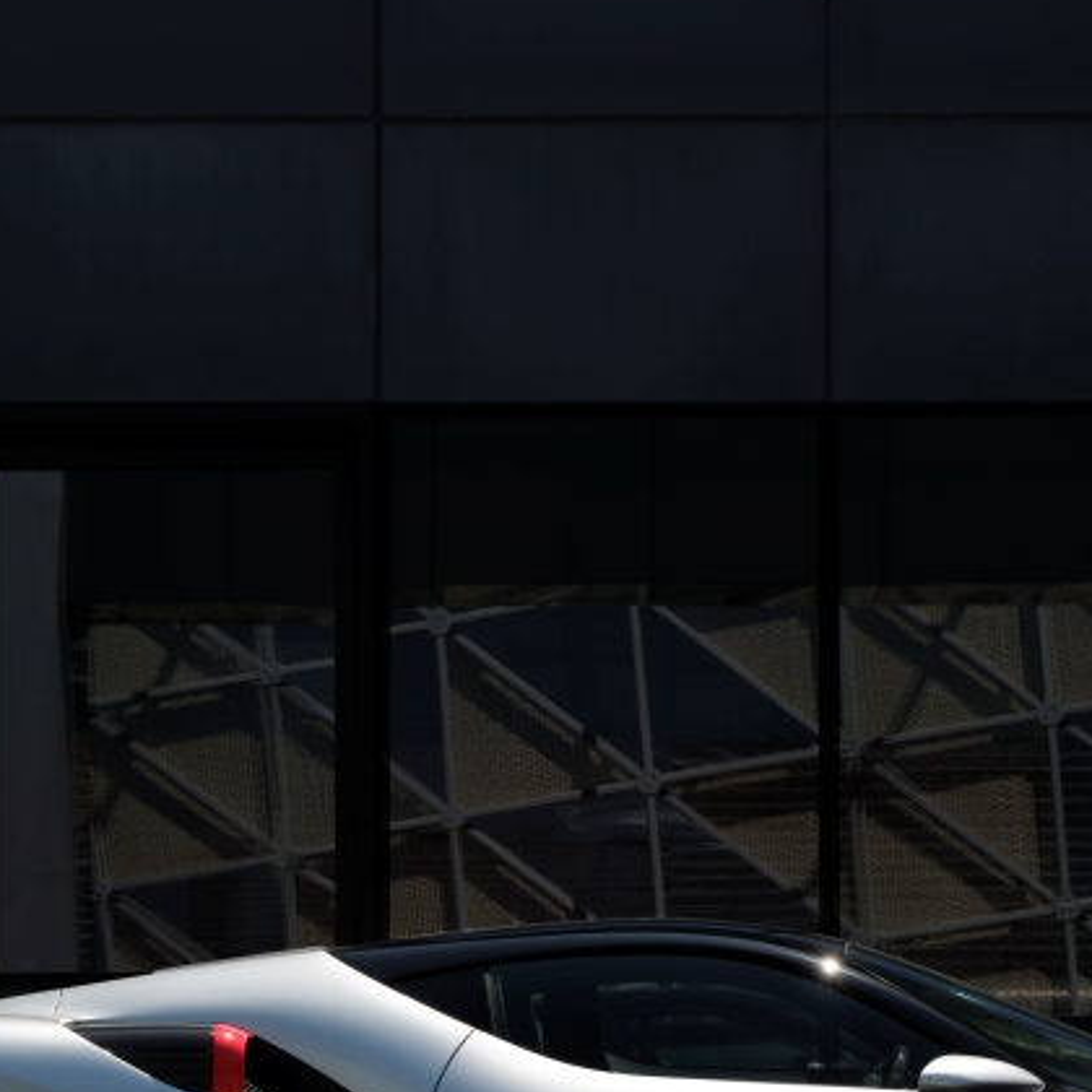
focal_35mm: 106
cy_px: 984
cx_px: 655
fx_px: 3783
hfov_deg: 16.4
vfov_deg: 16.2
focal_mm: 52.7
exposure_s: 1/400
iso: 500
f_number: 11
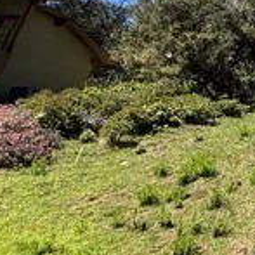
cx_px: 475
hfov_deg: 20.5
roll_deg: -0.8
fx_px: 450
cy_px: 87
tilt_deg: +24.7
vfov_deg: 31.4
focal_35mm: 54
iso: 50
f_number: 2.2
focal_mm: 2.22
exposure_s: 1/1050
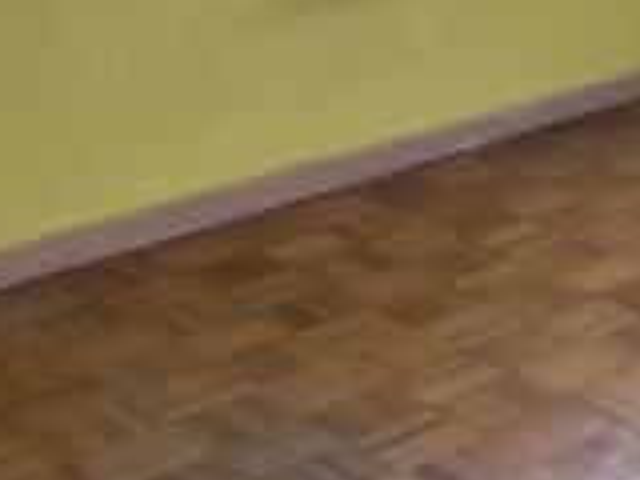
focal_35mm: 83
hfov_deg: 18.7
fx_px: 1535
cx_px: 1128
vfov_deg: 17.3
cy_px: -16
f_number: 2.2
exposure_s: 1/60
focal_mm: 1.7
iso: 40
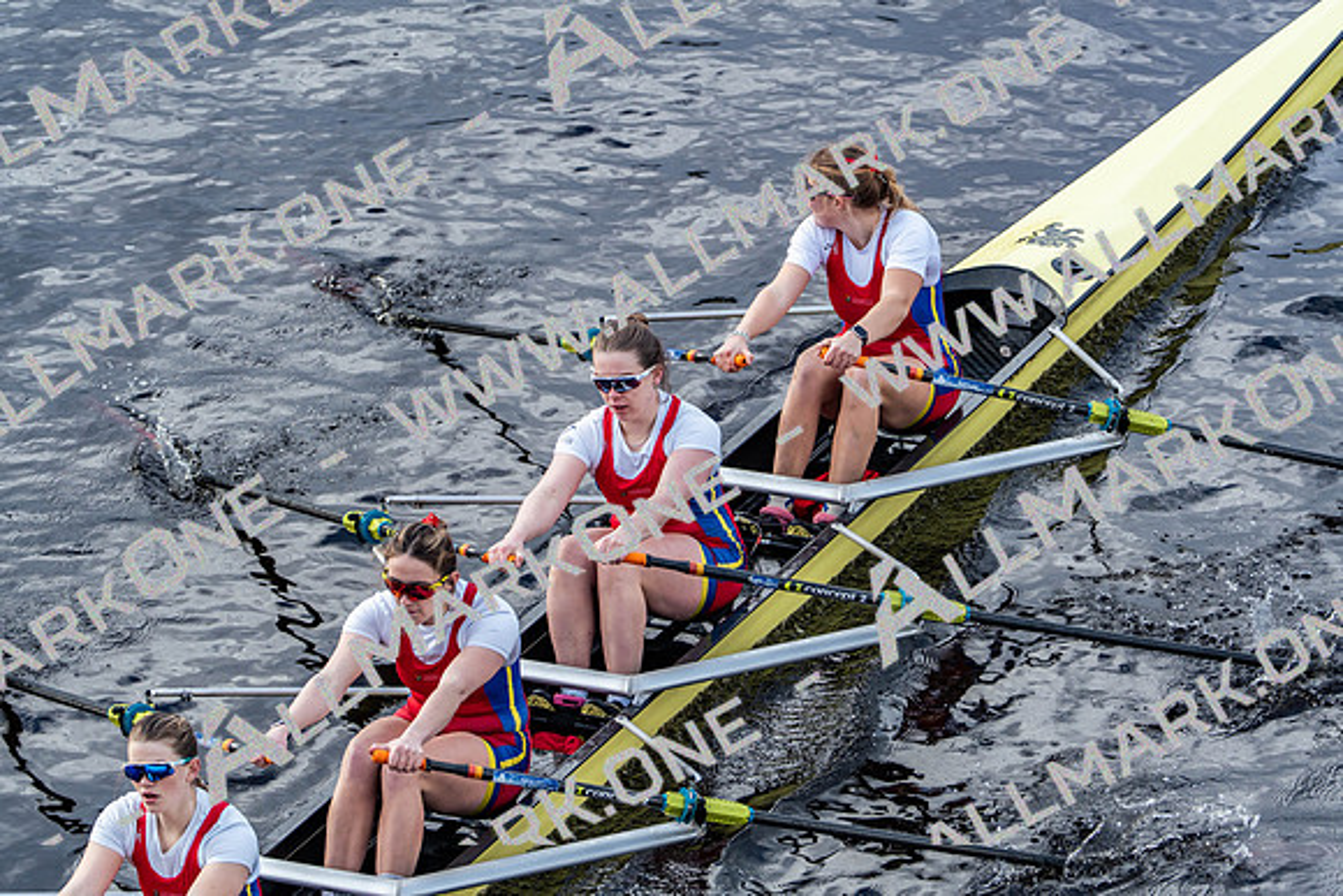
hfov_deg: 6.7
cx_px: 672
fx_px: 11530
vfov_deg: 4.5
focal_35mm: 309
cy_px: 448
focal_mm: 309
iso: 1000
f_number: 6.3
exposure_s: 1/1250
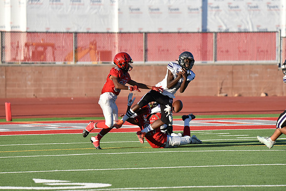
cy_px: 96
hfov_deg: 6.9
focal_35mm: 300
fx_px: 2384
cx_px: 143
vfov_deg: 4.6
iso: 1100
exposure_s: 1/4000
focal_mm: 300
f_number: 5.6
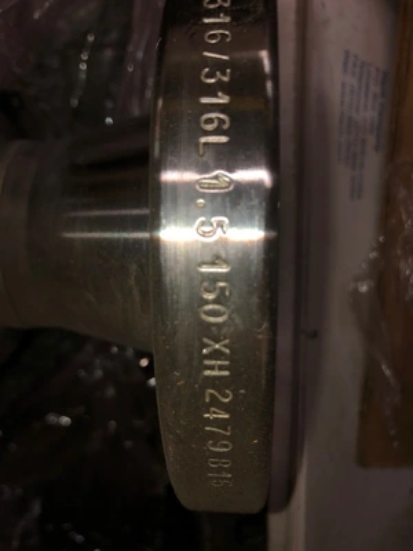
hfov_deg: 49.7
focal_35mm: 28
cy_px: 276
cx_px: 206
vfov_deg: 63.4
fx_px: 445
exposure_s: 1/47
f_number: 1.8
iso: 20
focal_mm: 3.99
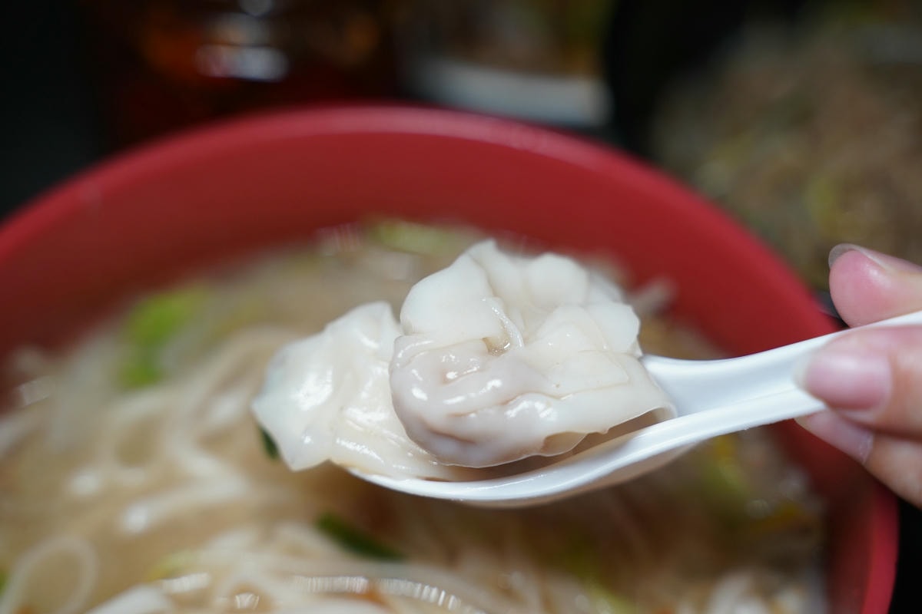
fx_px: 1921
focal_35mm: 75
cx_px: 461
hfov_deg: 27.0
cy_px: 307
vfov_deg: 18.2
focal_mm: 75
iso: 200
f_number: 4
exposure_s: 1/80
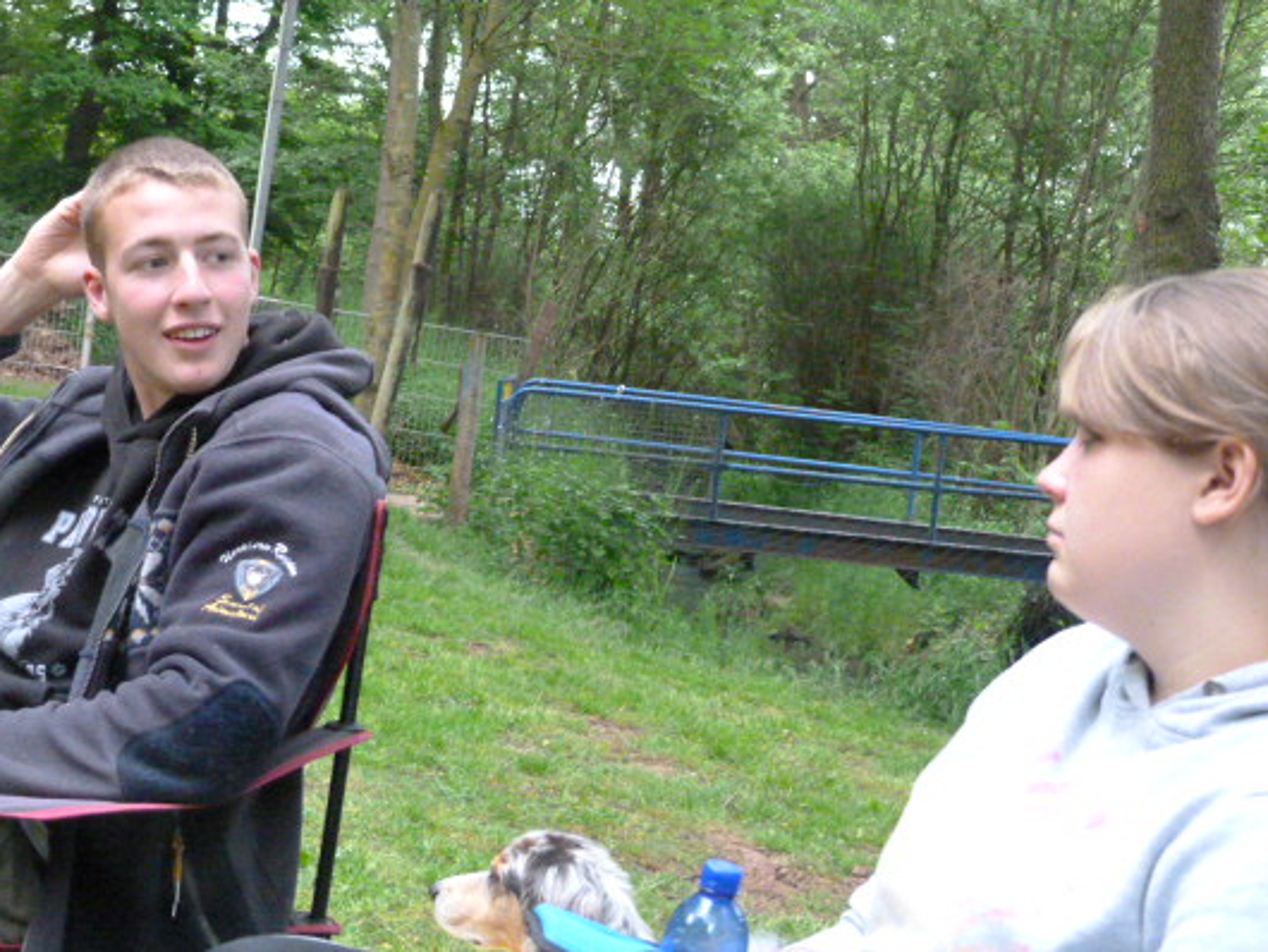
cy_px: 399
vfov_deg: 21.0
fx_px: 2565
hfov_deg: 27.8
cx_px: 603
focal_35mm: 70
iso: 1000
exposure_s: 1/15
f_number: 3.2
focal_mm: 10.5
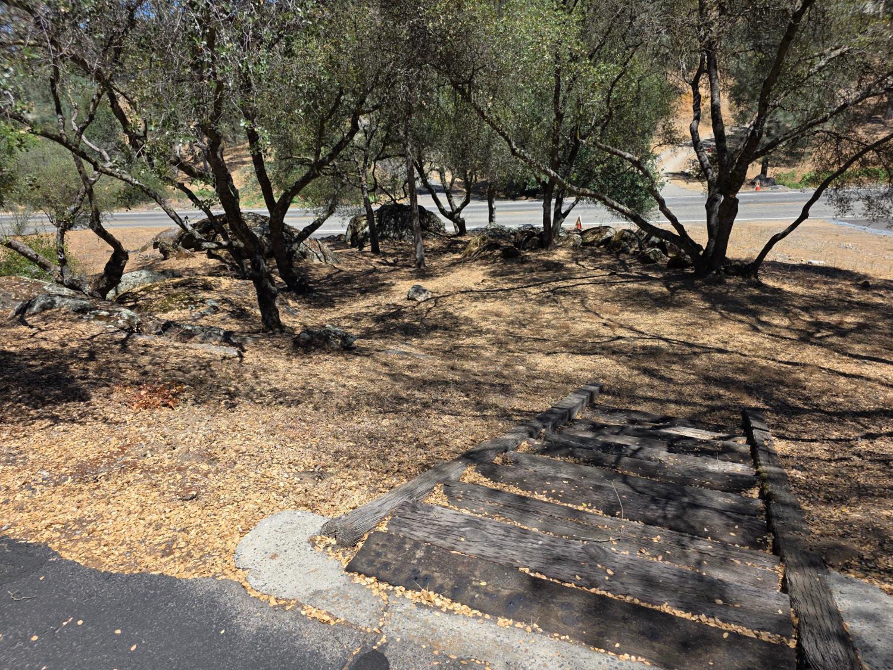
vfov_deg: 58.9
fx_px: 593
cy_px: 335
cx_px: 446
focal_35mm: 23
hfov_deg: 73.9
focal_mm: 6.3
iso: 80
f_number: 1.7
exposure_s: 1/4237
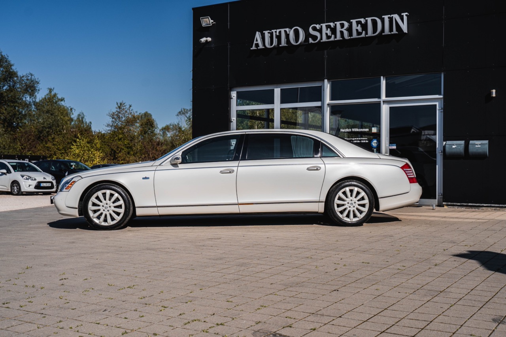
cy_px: 168
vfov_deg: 31.9
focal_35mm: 42
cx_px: 253
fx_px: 590
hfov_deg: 46.4
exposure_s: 1/1250
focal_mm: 42
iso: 500
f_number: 5
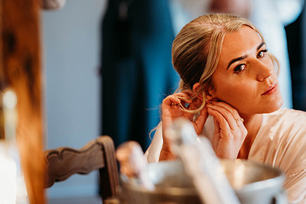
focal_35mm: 130
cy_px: 57
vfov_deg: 10.5
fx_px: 1104
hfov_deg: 15.7
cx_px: 228
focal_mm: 85
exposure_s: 1/200
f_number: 2
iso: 450
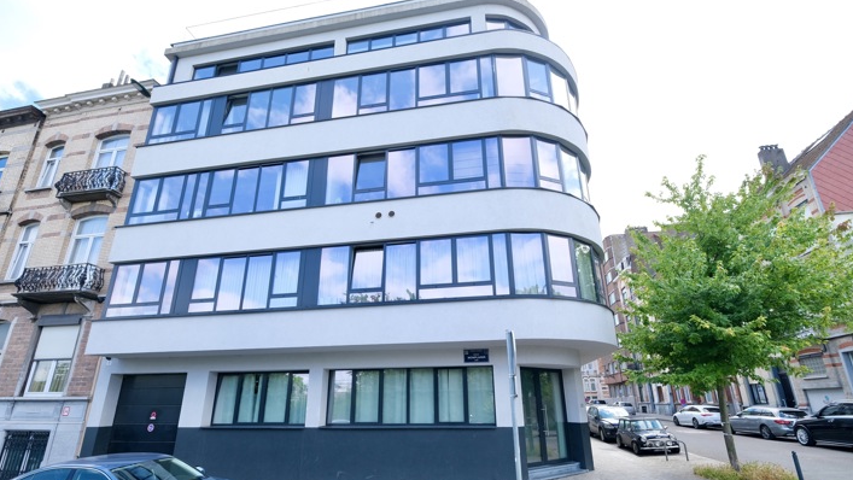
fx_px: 362
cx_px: 430
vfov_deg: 66.5
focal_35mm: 16
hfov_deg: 99.4
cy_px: 286
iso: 320
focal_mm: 10
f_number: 6.4
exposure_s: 1/150
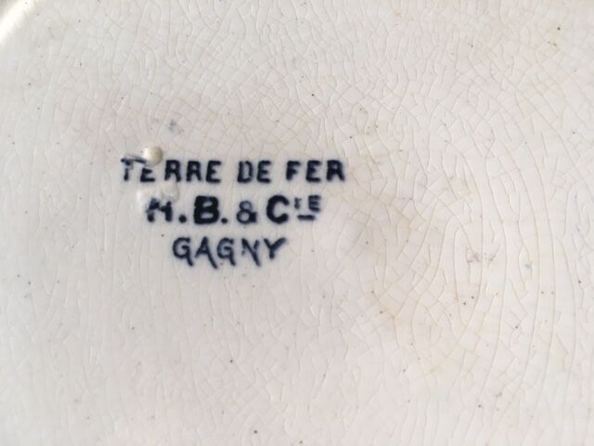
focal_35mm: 29
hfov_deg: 61.7
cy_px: 223
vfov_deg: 48.2
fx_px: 498
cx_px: 297
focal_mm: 4.15
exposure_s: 1/33
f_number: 2.2
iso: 25
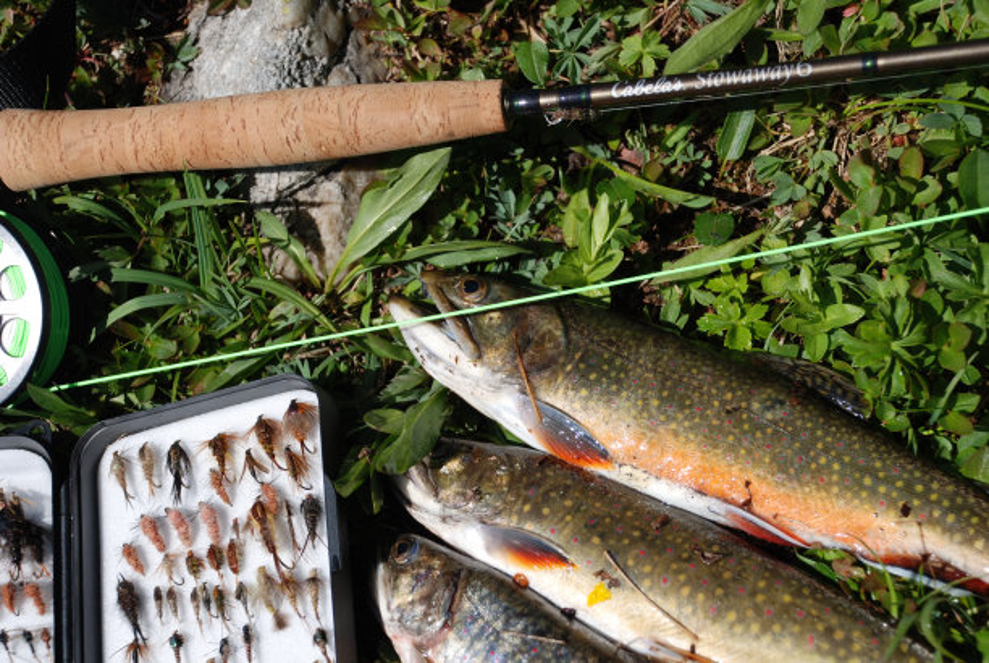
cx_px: 494
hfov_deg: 23.3
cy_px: 332
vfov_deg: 15.8
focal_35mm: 87
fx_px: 2394
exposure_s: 1/500
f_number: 5.6
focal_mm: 58
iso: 100
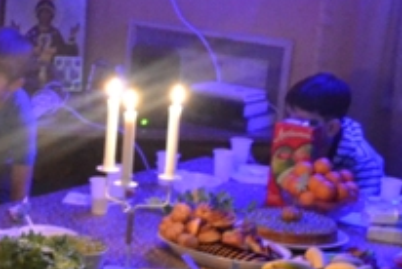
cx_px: 2
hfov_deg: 15.0
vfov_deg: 10.1
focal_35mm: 134
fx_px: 1498
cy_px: 344
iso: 3200
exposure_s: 1/10
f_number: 3.5
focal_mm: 18
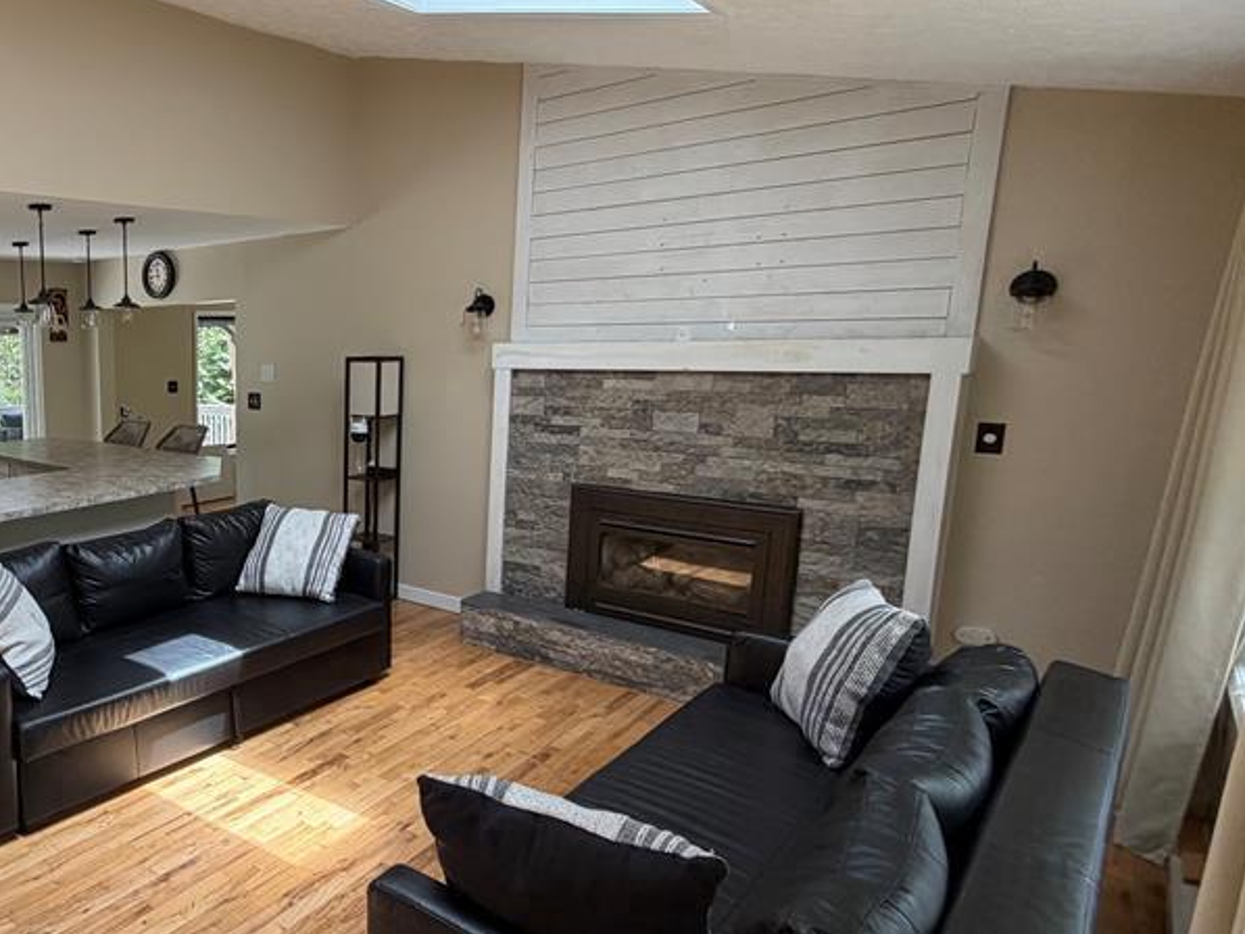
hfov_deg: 63.3
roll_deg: +0.9
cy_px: 480
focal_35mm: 24
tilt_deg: -10.2
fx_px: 863
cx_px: 196
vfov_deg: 56.8
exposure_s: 1/121
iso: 80
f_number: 2.2
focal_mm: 2.22
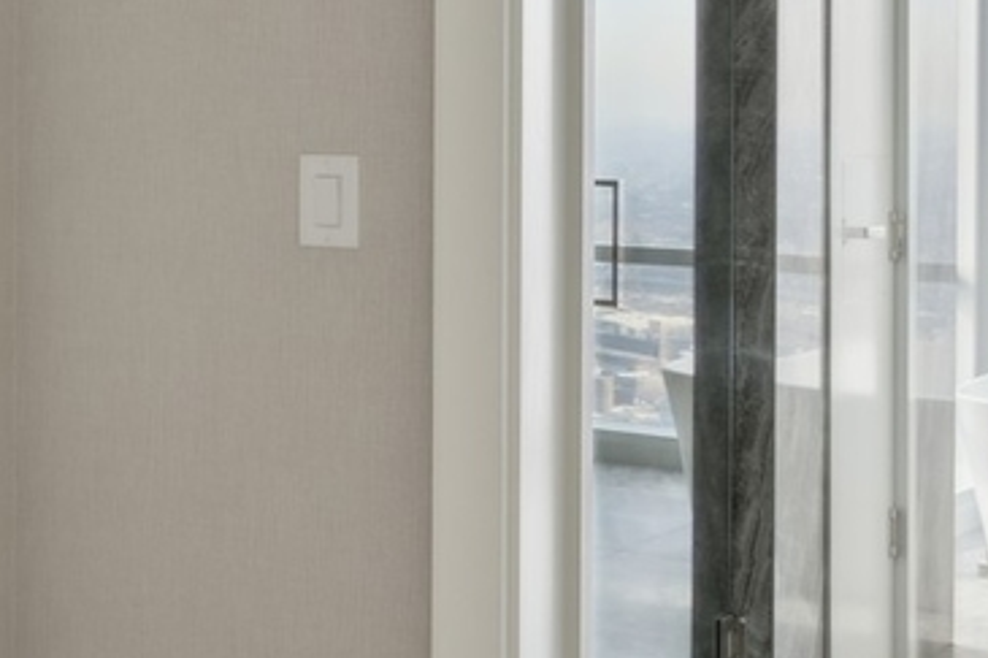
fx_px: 1948
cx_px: -720
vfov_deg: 19.0
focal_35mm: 71
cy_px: 116
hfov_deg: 21.0
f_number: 8
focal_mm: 16
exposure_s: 1/10
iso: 200
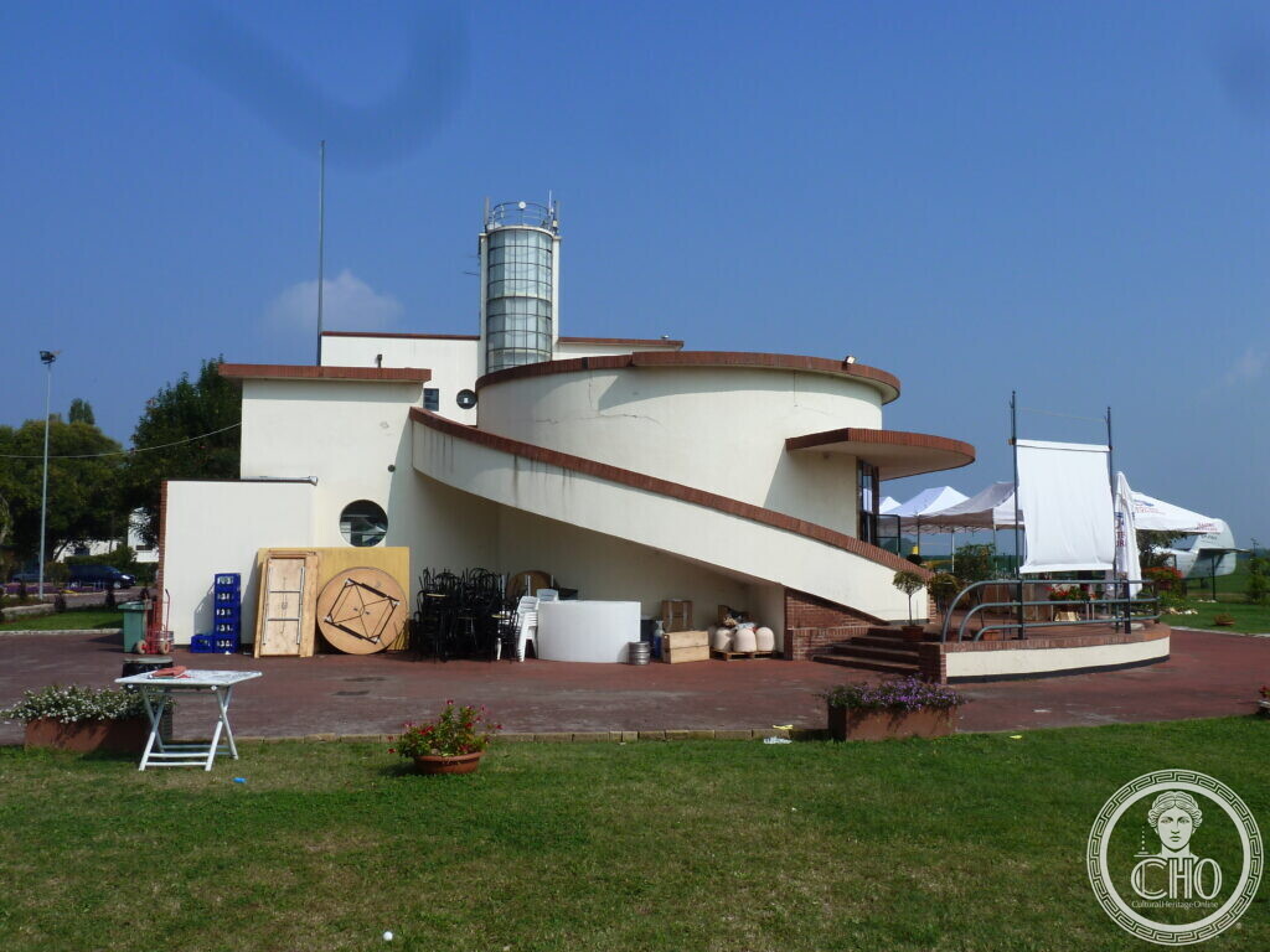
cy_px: 476
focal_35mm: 30
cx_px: 635
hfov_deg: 60.0
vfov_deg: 46.8
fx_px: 1101
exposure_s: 1/640
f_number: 5.6
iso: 80
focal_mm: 5
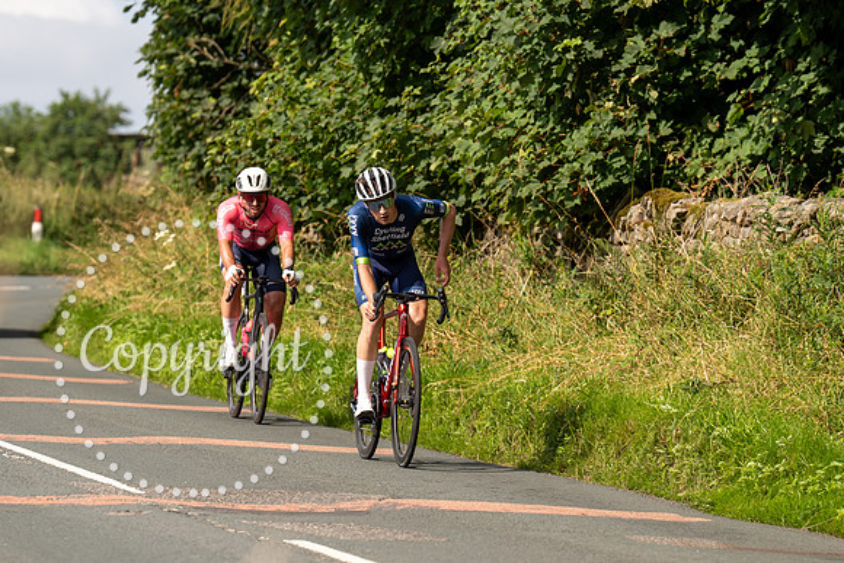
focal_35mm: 280
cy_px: 238
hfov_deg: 7.4
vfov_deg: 4.9
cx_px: 407
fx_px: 6559
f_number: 4.5
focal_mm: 188
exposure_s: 1/800
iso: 100
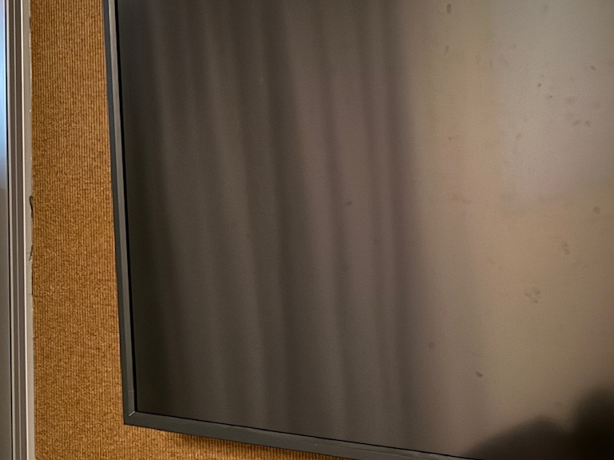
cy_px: 137
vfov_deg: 22.8
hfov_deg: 28.2
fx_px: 1135
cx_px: 635
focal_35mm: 64
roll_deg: +0.6
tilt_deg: -0.9
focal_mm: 6.76
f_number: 1.78
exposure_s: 1/15
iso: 1000
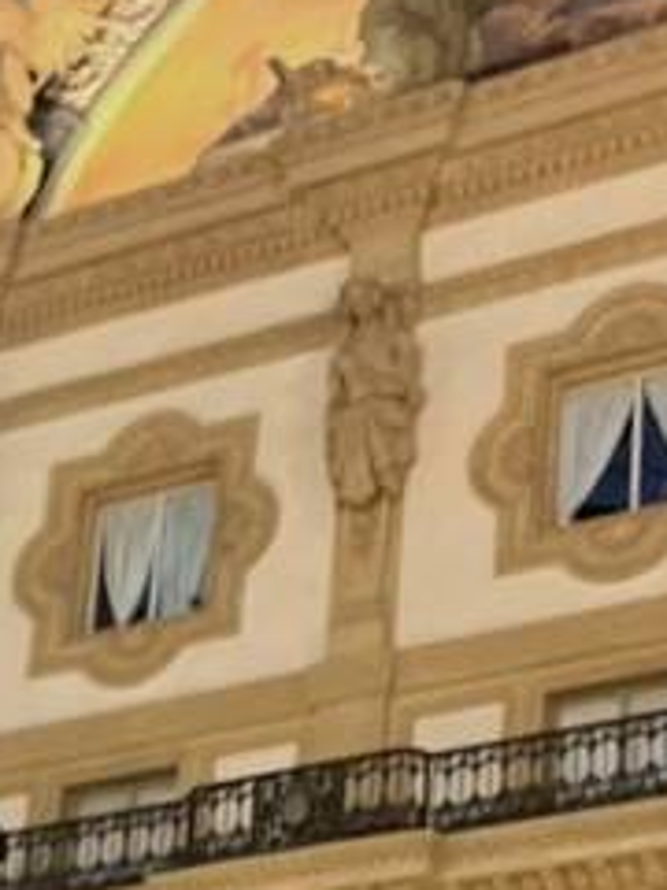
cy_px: 1138
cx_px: -159
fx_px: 3083
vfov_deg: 15.6
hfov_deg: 12.0
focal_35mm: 120
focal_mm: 2.71
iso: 640
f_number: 2.2
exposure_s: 1/25
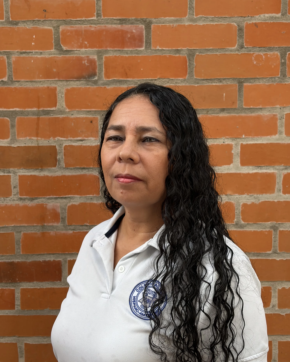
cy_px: 182
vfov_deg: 34.1
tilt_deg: -8.1
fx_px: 590
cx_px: 146
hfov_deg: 27.6
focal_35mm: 55
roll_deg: +0.3
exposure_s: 1/276
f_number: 1.6
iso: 32
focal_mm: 5.96
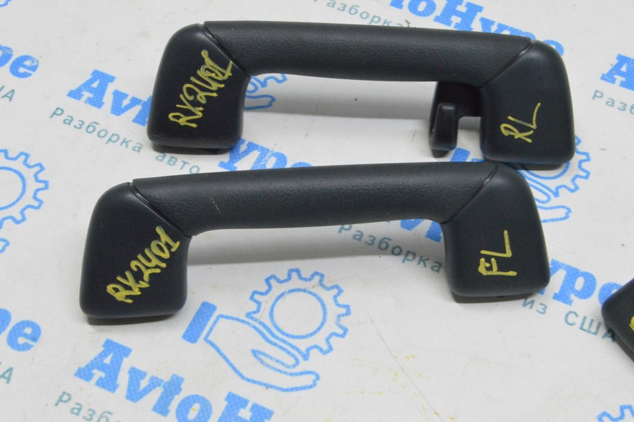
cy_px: 211
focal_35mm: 60
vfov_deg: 22.6
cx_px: 317
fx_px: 1056
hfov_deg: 33.4
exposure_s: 1/20
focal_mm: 40
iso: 6400
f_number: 20
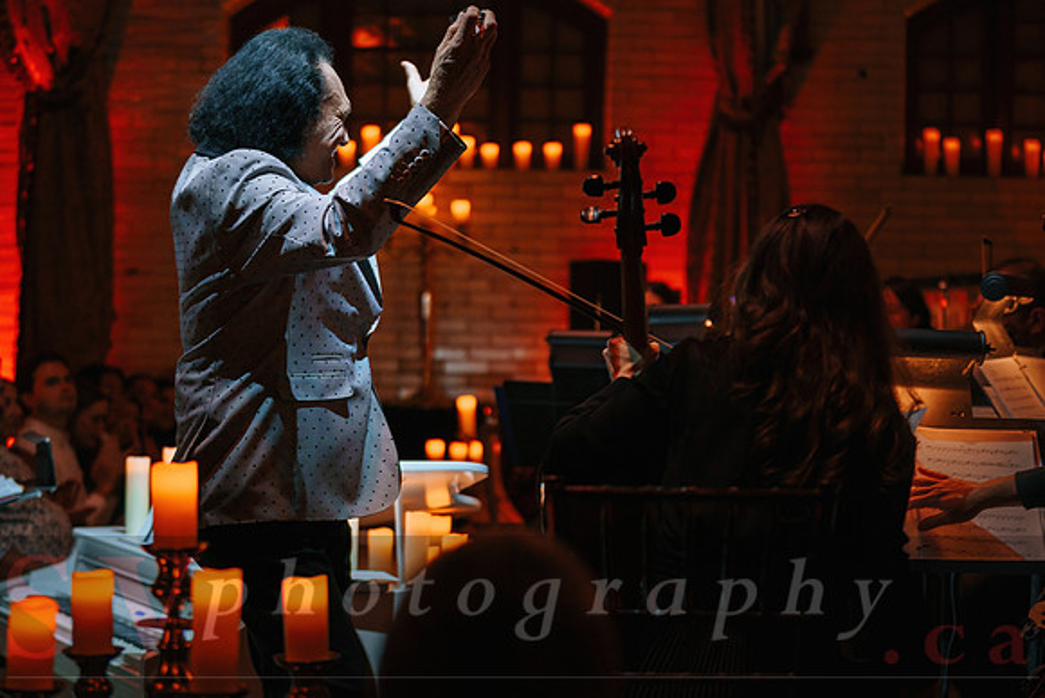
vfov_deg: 18.8
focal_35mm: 72
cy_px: 349
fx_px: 2104
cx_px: 512
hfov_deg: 27.9
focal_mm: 70
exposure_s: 1/160
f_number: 2.8
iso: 1000
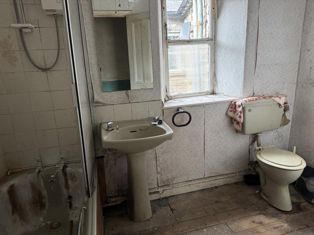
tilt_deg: -15.0
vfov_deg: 56.8
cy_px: 118
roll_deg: +3.0
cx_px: 157
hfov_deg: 71.6
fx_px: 218
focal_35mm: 24
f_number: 1.78
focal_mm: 6.76
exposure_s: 1/60
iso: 640
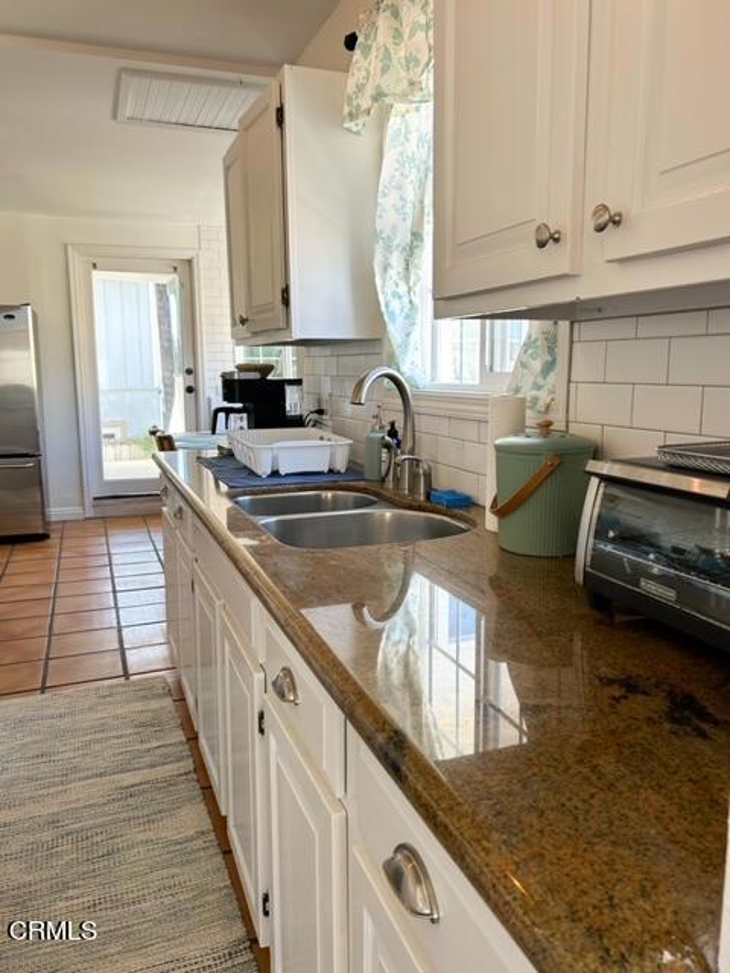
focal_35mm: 26
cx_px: 365
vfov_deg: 67.3
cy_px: 486
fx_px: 731
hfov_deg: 53.1
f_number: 1.5
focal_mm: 5.7
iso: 50
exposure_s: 1/120
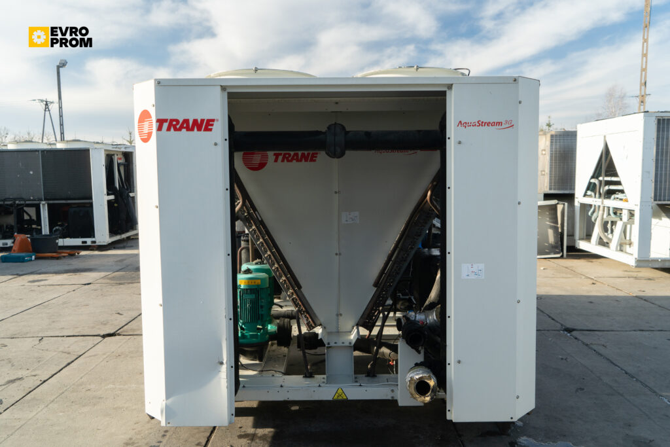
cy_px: 224
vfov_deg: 43.6
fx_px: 558
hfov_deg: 61.9
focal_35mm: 30
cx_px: 335
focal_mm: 30
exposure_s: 1/320
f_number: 5.6
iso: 250
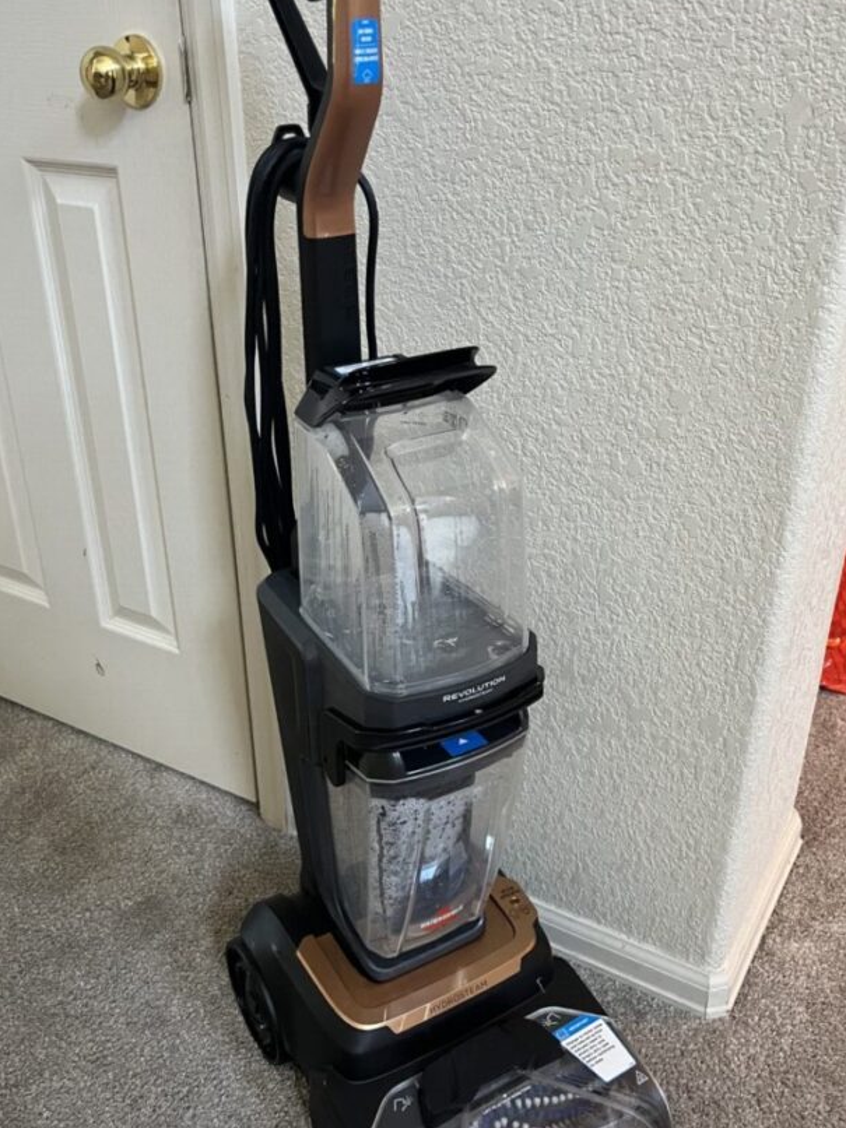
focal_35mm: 33
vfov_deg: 55.3
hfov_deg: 42.9
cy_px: 593
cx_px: 400
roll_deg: +0.6
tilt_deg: -29.2
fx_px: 1076
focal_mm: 5.1
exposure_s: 1/60
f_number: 1.6
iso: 320
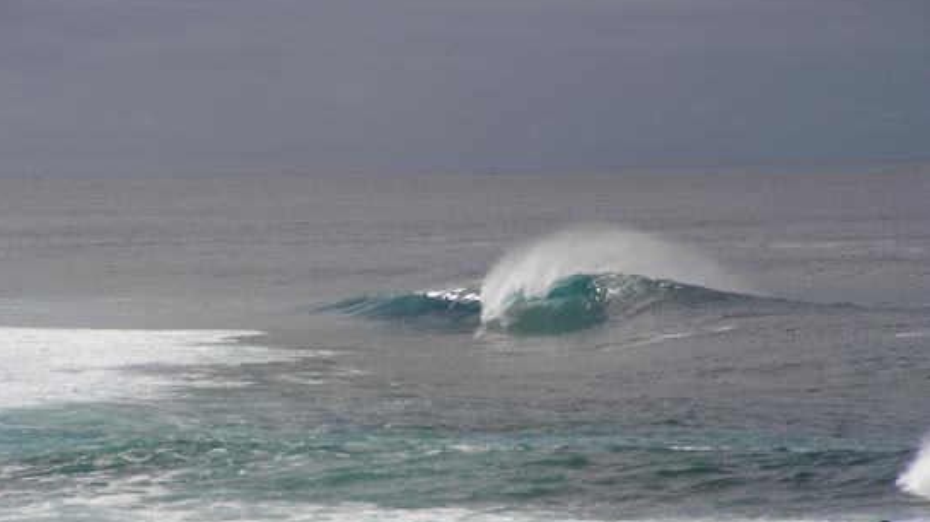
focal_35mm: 213
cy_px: 339
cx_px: 463
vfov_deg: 5.7
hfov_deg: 10.1
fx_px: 5250
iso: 64
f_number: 4.8
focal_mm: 32.4
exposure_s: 1/1250
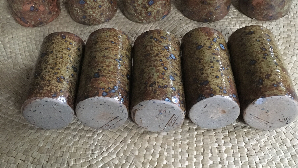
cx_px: 151
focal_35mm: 43
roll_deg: +3.1
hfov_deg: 47.4
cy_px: 49
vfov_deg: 27.4
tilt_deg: -42.0
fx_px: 340
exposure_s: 1/17
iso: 500
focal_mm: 4.15
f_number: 2.2
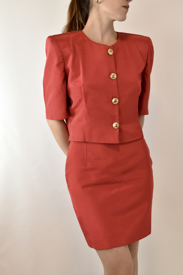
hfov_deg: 25.8
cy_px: 138
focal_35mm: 52
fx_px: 400
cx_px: 92
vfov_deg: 37.9
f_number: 11
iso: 1000
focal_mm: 35
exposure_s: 1/50
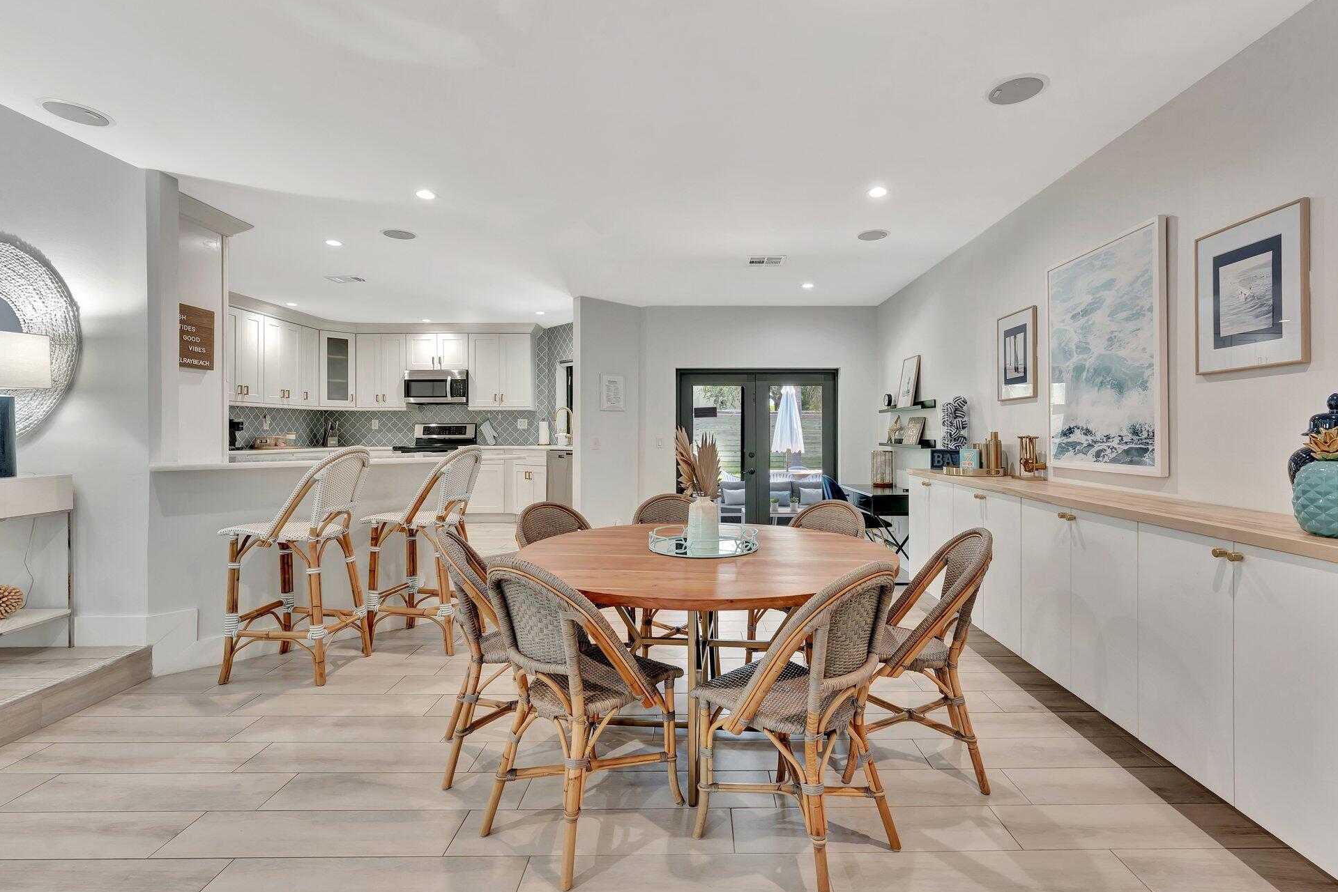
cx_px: 701
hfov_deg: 94.8
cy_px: 424
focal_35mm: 17
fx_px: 615
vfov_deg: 71.9
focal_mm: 15.5
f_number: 8
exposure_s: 1/3.33
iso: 400
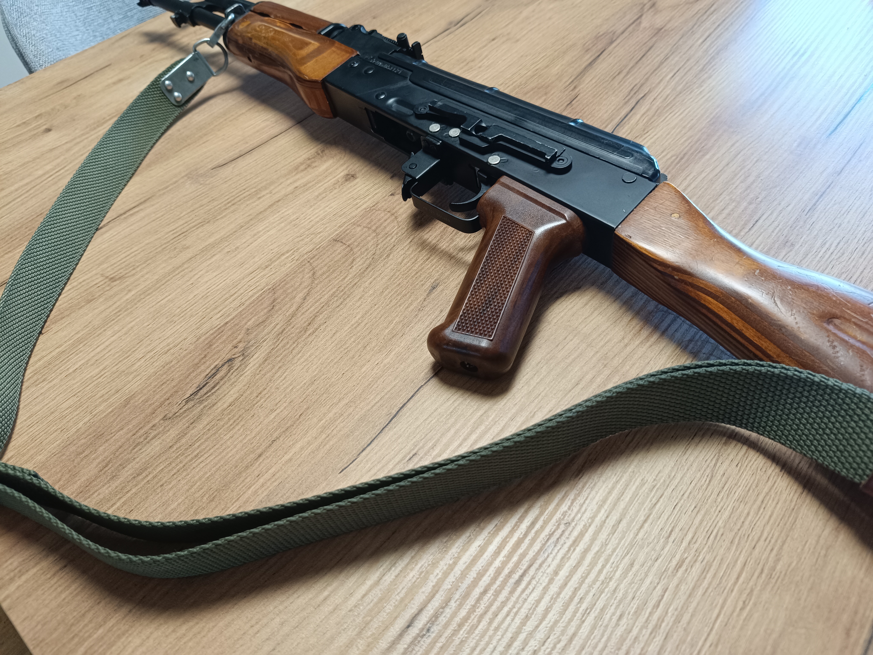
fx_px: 605
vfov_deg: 56.8
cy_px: 328
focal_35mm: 24
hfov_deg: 71.6
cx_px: 436
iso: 487
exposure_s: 1/101
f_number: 1.88
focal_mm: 5.59
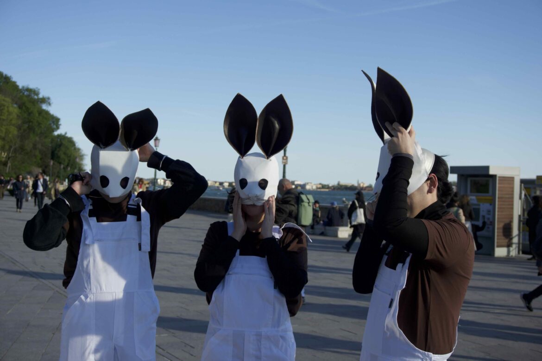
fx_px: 700
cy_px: 180
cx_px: 271
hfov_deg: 42.3
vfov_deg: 28.9
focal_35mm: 46
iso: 100
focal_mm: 31
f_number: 5.6
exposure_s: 1/400
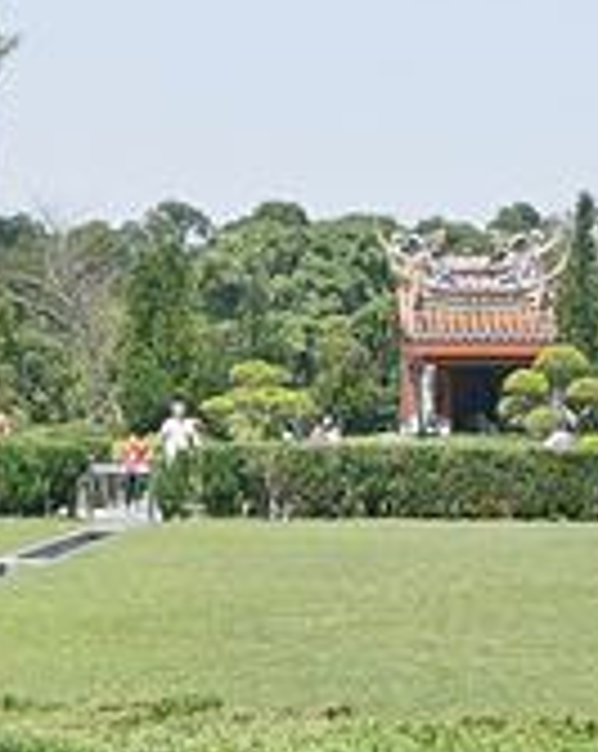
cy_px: 236
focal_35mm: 164
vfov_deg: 11.8
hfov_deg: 9.4
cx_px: 396
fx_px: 3638
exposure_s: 1/1000
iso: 200
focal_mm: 14
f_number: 5
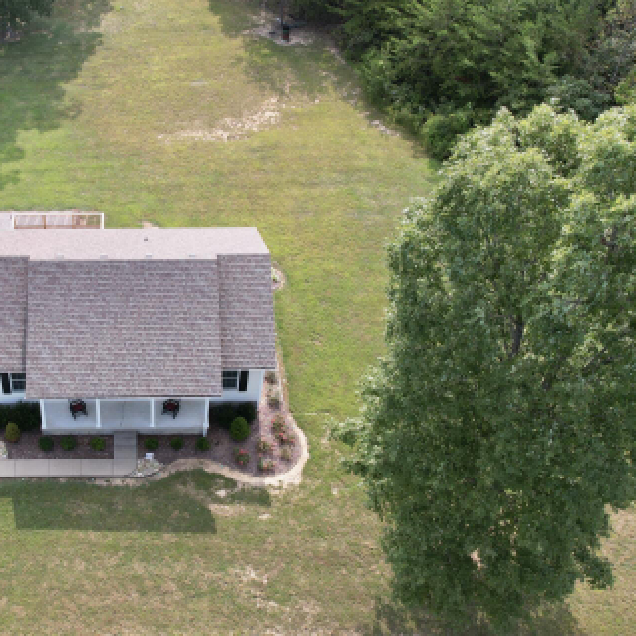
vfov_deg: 38.3
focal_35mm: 44
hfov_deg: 37.3
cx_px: 154
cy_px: 337
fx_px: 915
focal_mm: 8.38
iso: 110
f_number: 2.8
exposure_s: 1/640
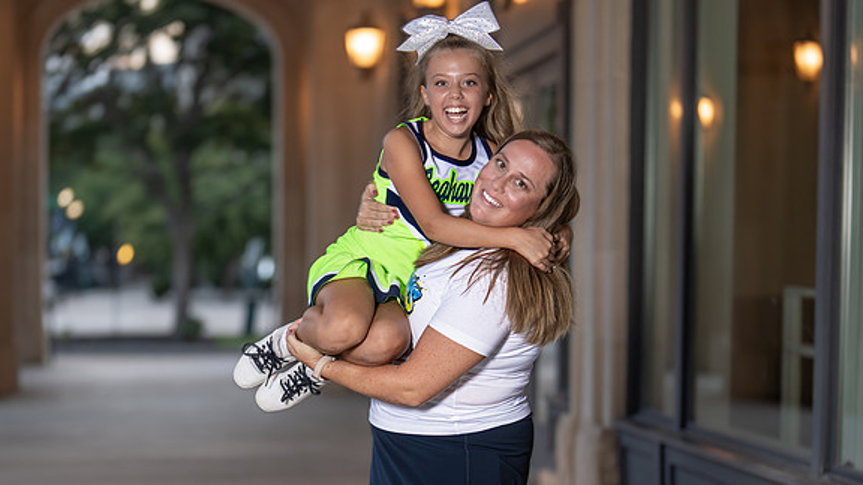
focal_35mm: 94
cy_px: 383
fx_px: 2151
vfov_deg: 12.8
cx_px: 390
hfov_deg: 22.7
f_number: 1.2
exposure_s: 1/400
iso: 100
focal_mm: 50
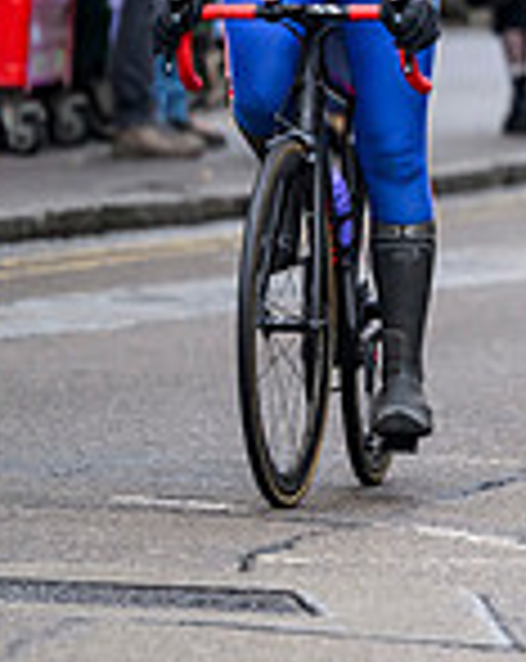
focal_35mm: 649
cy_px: 56
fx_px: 12669
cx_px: 1236
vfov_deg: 3.0
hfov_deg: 2.4
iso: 1600
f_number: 2.8
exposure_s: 1/800
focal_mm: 175
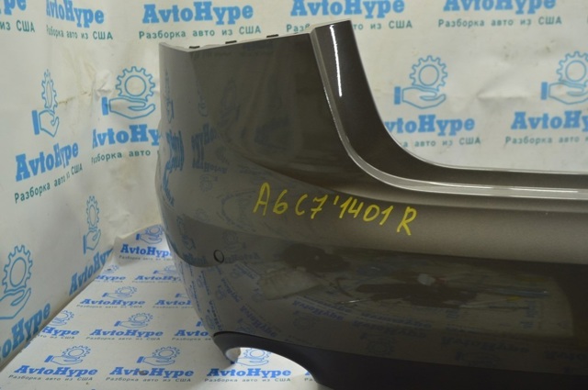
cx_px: 294
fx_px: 563
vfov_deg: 38.3
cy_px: 195
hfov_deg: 55.2
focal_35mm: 34
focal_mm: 23
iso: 400
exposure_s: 1/20
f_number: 5.6
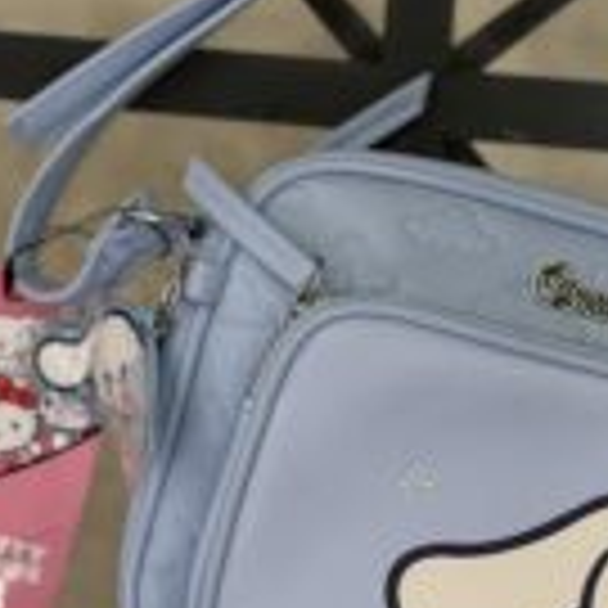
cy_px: 270
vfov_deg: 13.8
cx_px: 468
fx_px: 2504
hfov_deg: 13.8
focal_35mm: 126
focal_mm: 6.76
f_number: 1.78
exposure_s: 1/100
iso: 160
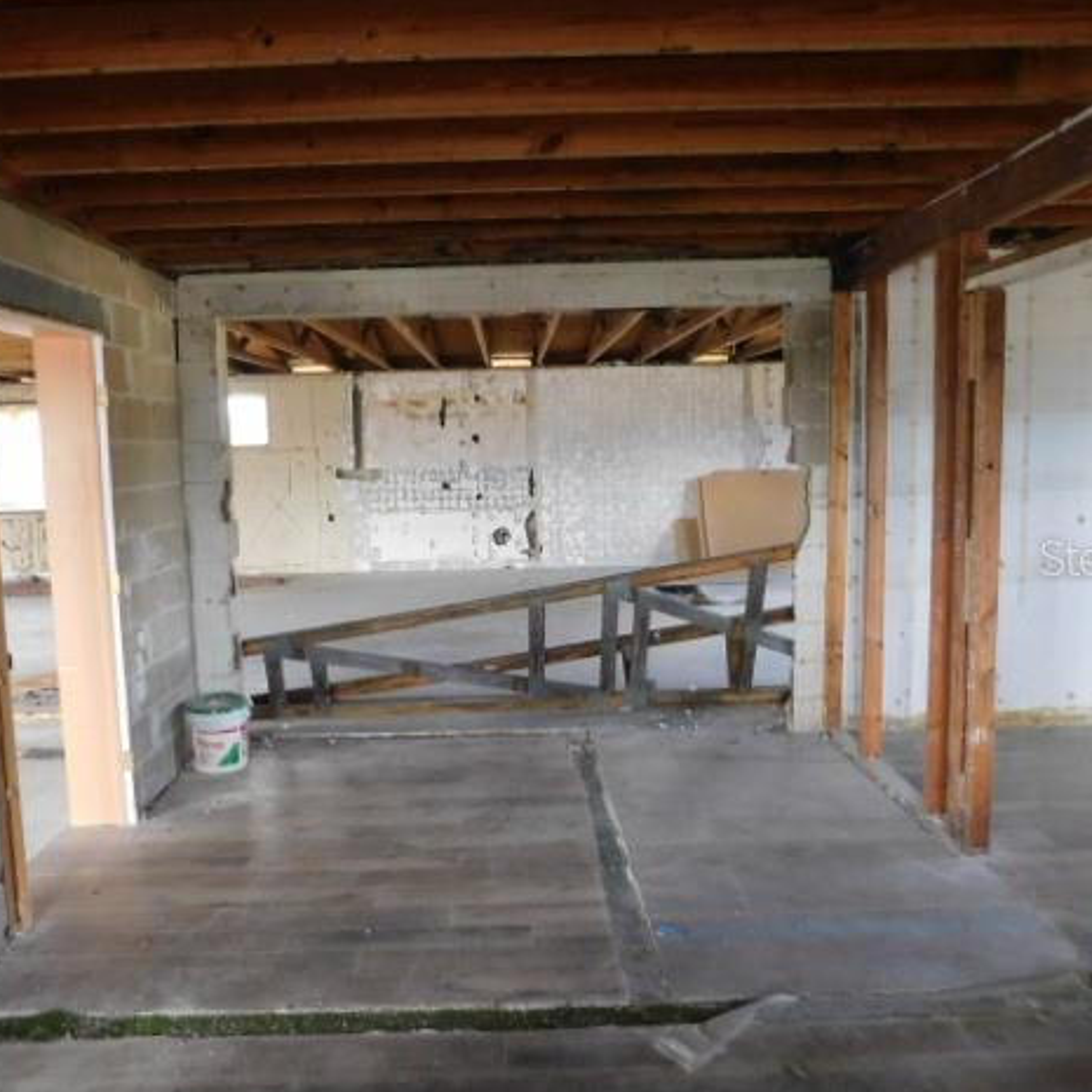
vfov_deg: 57.3
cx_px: 510
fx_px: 999
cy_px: 557
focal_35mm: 28
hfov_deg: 57.3
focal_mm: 4
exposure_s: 1/30
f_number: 3
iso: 280
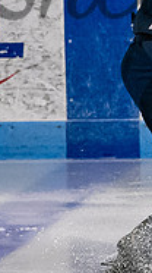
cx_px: 243
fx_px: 6413
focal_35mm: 891
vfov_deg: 2.4
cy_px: 73
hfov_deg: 1.4
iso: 2500
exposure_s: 1/800
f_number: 3.5
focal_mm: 110
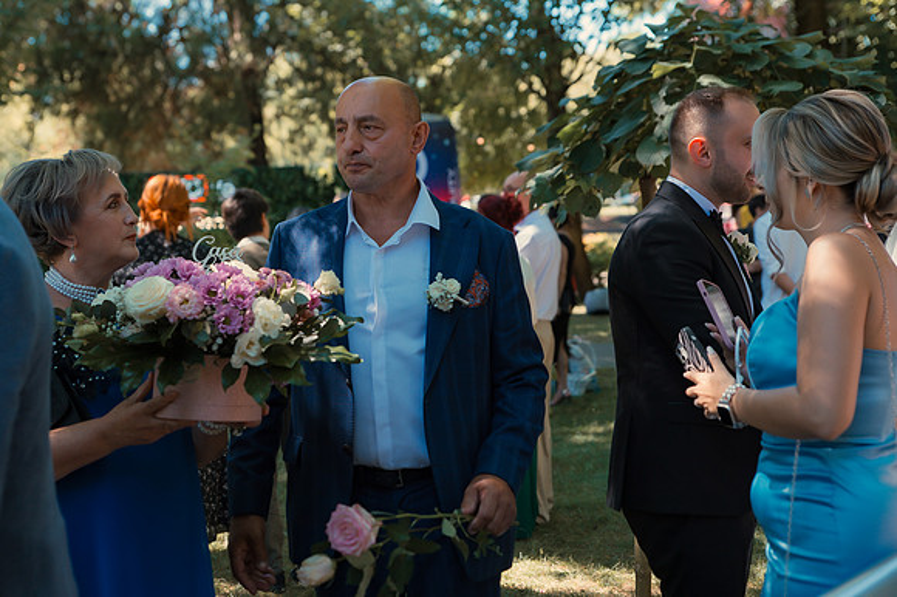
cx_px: 389
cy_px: 259
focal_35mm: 59
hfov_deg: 34.0
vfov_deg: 23.0
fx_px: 1467
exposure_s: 1/500
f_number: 3.5
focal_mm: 52
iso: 500
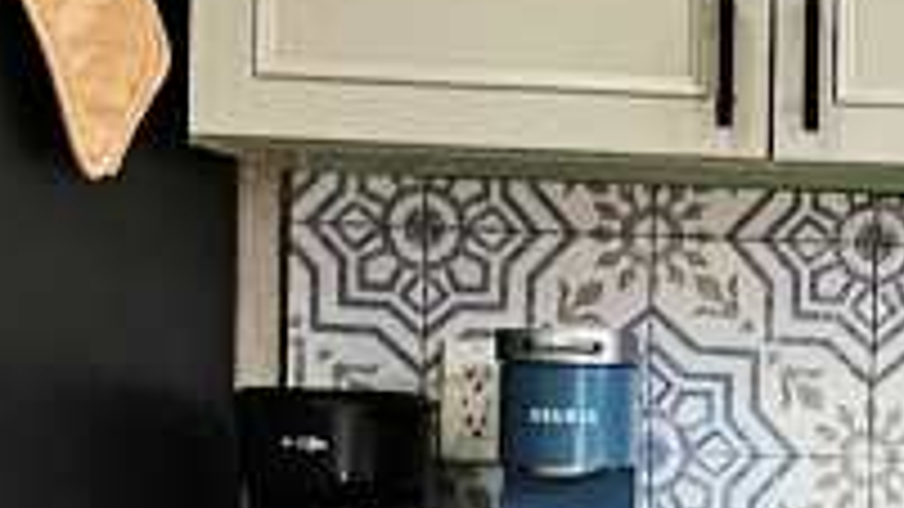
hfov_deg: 16.3
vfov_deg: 10.6
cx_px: 1565
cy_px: 544
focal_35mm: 113
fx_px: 2708
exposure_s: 1/60.2
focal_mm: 2.2
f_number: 2.2
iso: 80
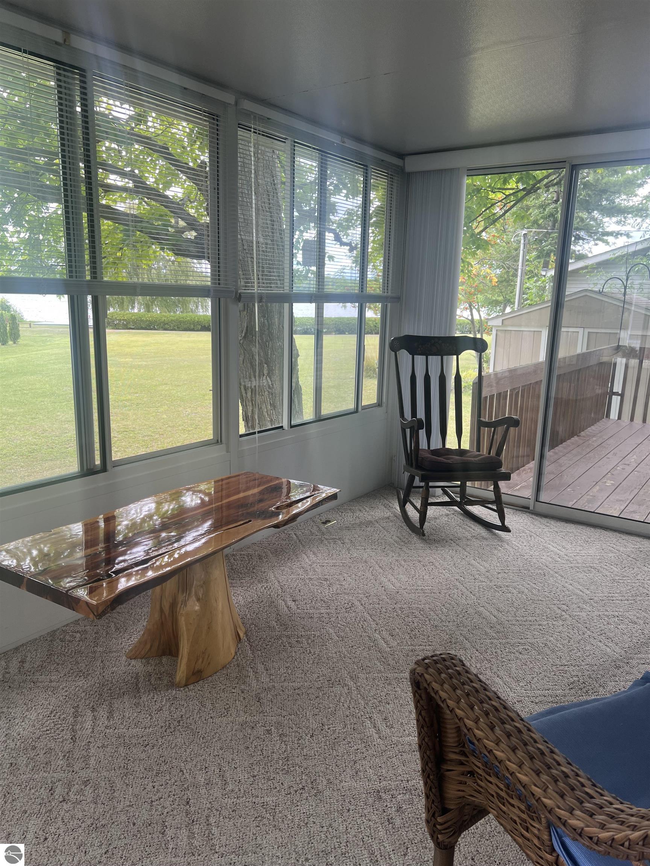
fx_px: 651
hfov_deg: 53.1
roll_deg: -1.7
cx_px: 325
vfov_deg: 67.3
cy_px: 433
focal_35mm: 26
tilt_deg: -12.1
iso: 32
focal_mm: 5.7
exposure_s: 1/121
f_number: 1.5
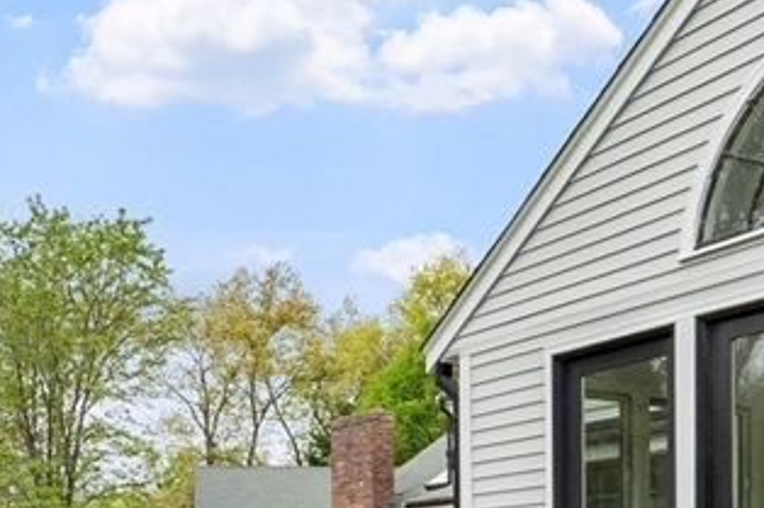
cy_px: 546
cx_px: 304
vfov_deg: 25.6
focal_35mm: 49
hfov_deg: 40.2
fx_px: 1039
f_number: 8
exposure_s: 1/100
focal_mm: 10
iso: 100
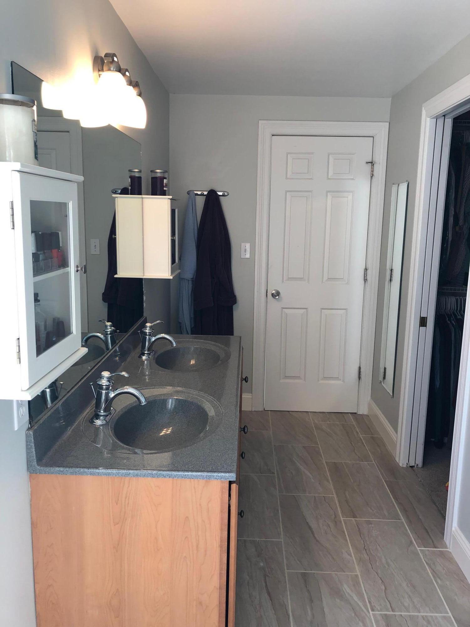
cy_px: 314
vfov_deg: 63.4
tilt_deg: -10.4
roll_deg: +0.3
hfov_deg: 49.7
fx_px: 507
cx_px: 235
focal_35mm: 28
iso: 40
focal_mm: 3.99
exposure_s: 1/120
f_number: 1.8
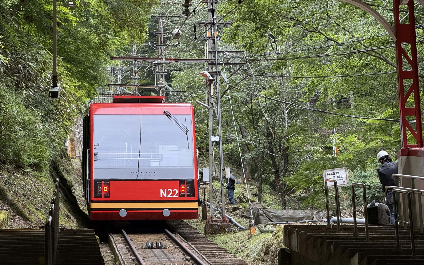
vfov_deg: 10.2
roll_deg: +1.5
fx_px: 1479
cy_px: 117
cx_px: 211
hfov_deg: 16.3
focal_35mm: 128
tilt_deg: +17.2
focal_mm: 15.66
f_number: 2.8
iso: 50
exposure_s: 1/161
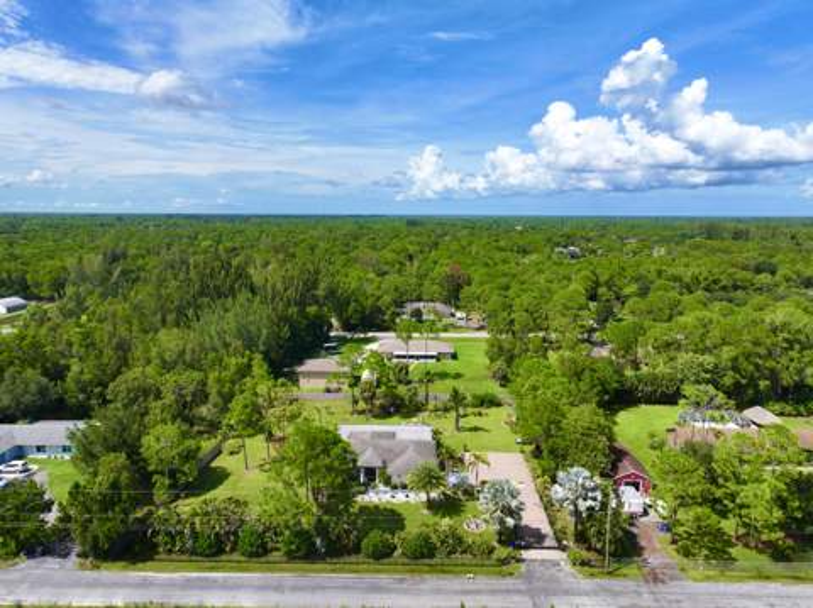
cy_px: 304
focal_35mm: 24
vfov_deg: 56.7
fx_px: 563
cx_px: 406
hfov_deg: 71.7
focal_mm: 12.29
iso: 110
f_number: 2.8
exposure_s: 1/2000
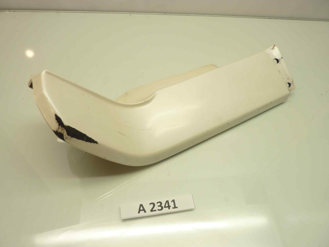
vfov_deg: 54.9
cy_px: 124
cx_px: 164
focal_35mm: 25
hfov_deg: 69.4
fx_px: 238
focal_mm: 4.1
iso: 80
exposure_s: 1/25
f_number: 3.3
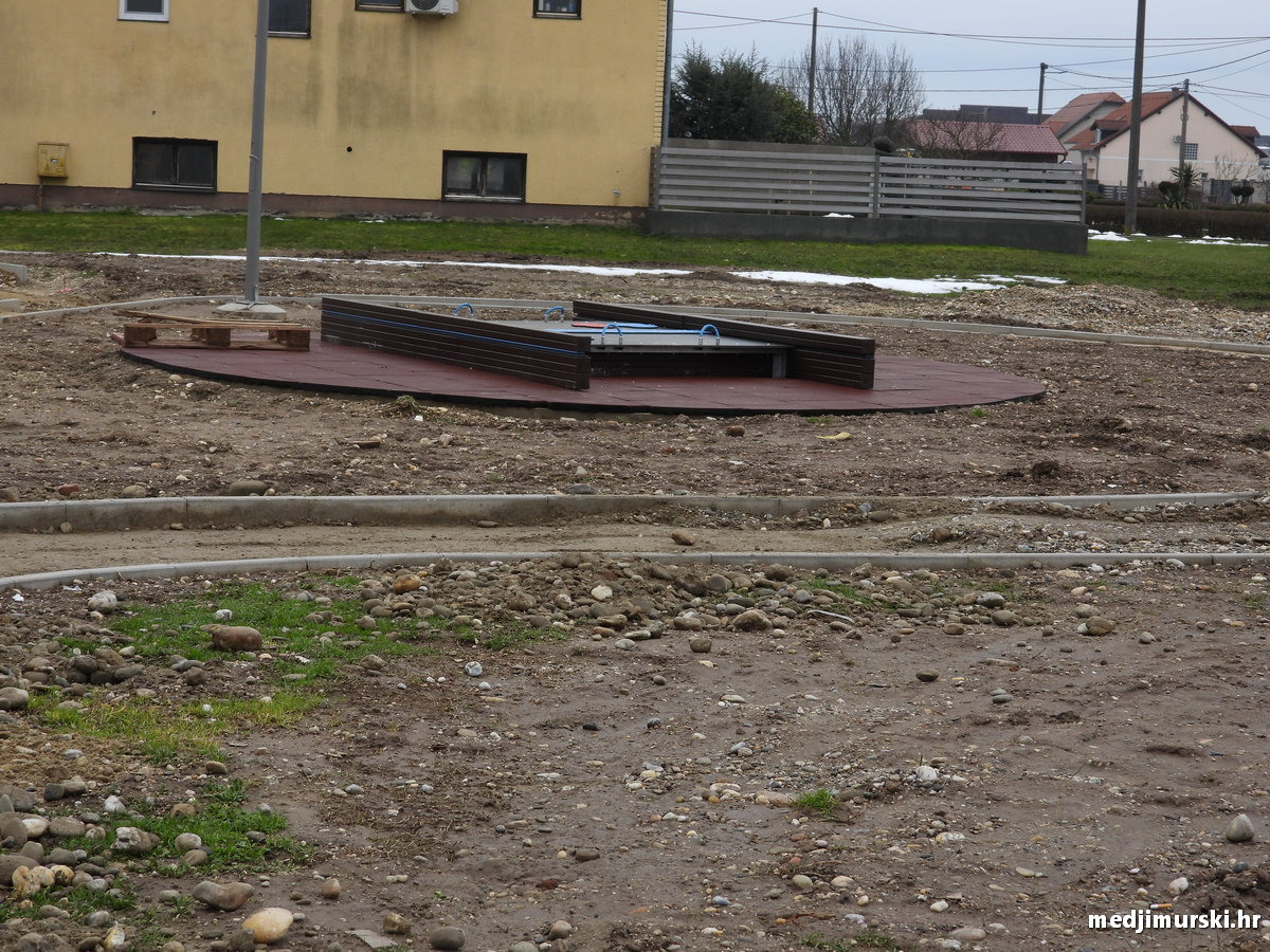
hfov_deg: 26.0
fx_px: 2752
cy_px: 476
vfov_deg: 19.6
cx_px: 635
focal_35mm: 75
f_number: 3.5
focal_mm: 13.5
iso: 100
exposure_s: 1/400
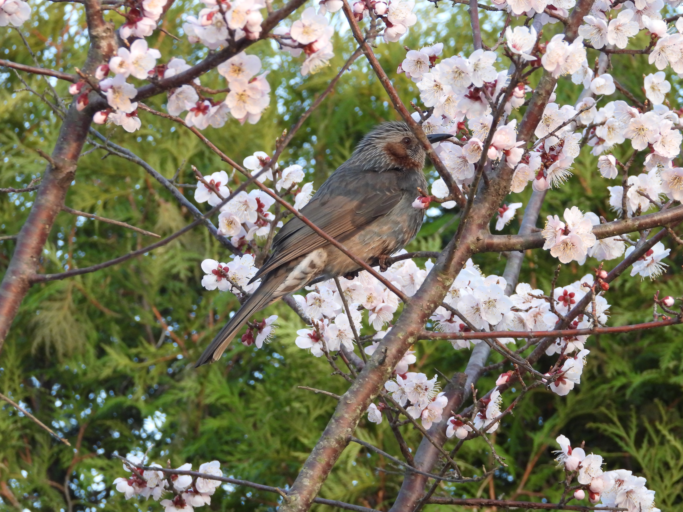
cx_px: 342
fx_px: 7892
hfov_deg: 5.0
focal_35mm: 400
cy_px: 256
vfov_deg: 3.7
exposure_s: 1/160
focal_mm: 71.9
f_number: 5
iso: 400
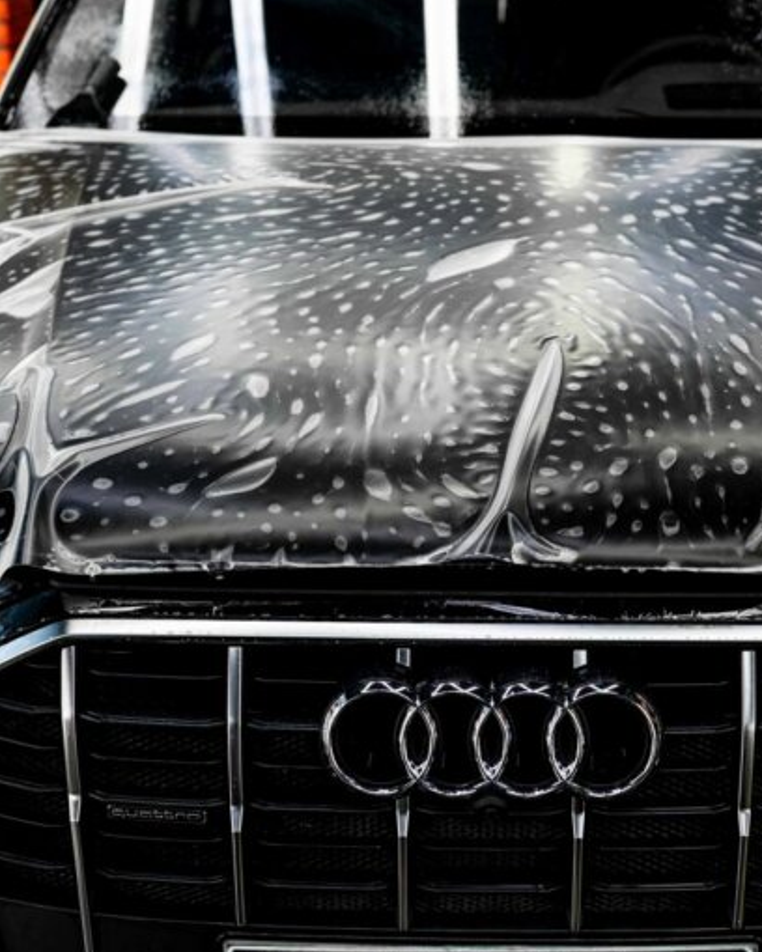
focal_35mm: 66
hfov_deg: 23.1
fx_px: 1861
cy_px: 572
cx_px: 476
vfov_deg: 28.6
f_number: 2.8
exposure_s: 1/100
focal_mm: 35
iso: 160
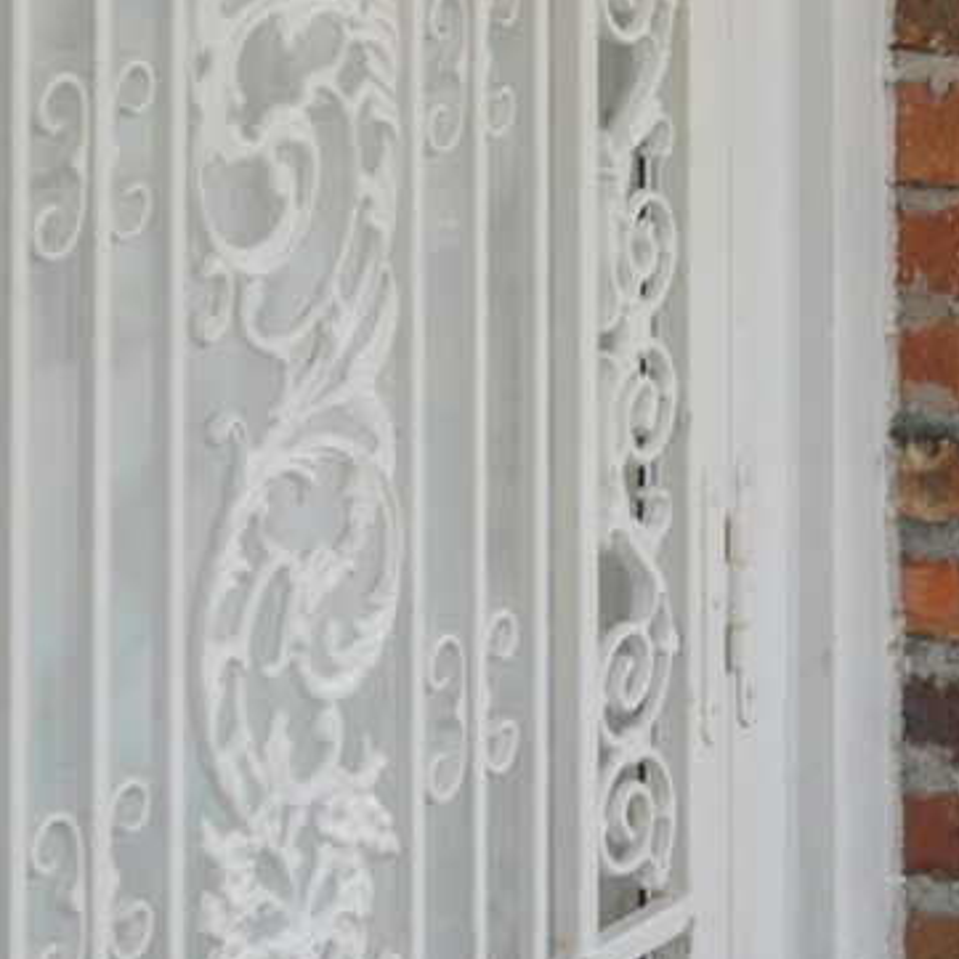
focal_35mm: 138
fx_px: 4325
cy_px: -523
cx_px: 1814
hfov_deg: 11.6
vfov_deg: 12.0
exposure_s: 1/13
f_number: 9
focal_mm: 27
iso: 100
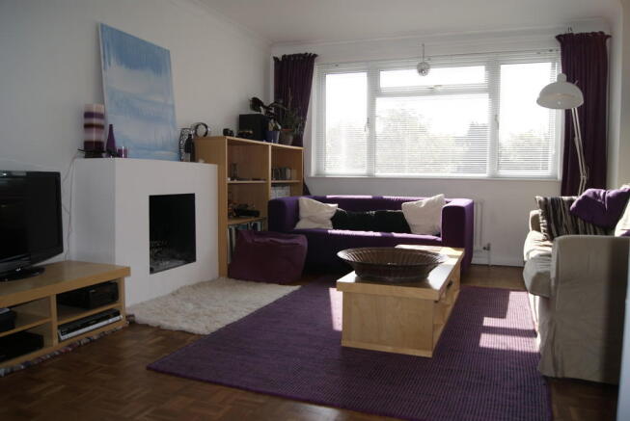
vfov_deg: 34.3
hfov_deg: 49.5
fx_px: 683
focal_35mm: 39
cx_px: 315
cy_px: 210
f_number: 5.6
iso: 100
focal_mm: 26
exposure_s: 1/160
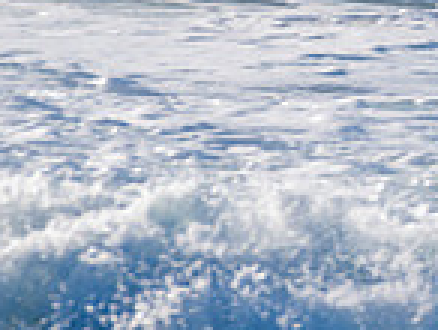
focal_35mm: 2336
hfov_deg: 0.8
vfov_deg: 0.6
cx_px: 771
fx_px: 29606
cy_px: -156
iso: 64
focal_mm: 500
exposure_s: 1/320
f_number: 8
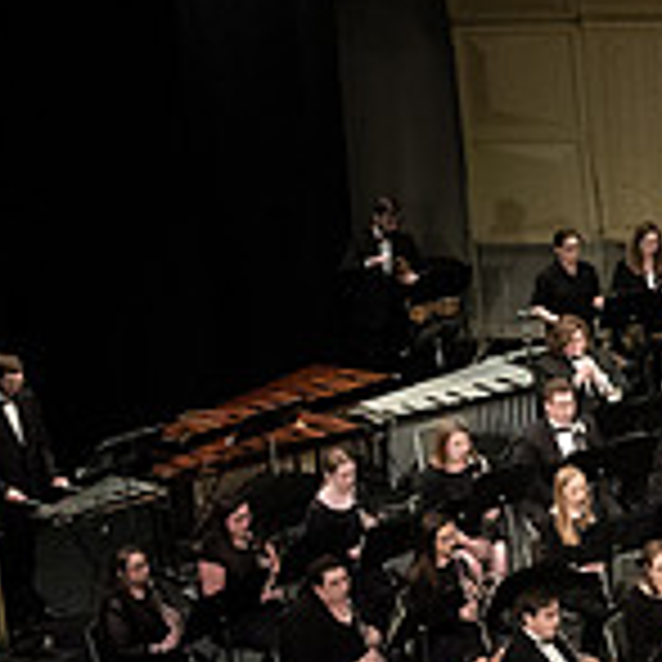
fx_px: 2618
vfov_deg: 14.4
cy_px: 484
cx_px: 991
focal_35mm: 121
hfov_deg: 13.6
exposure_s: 1/200
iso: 4000
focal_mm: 36
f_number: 4
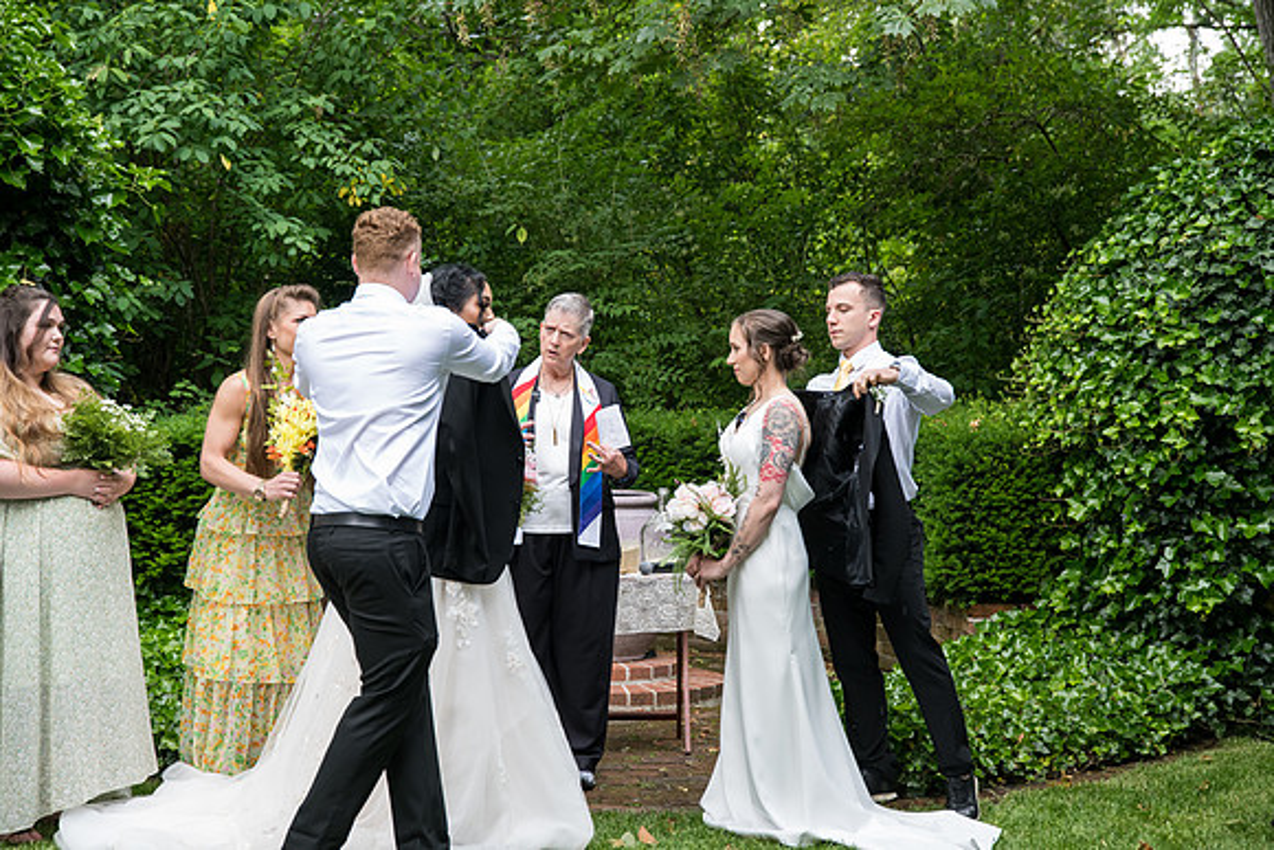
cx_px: 637
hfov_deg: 33.4
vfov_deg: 22.6
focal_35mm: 60
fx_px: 2124
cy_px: 425
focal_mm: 60
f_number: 4
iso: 1000
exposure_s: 1/400
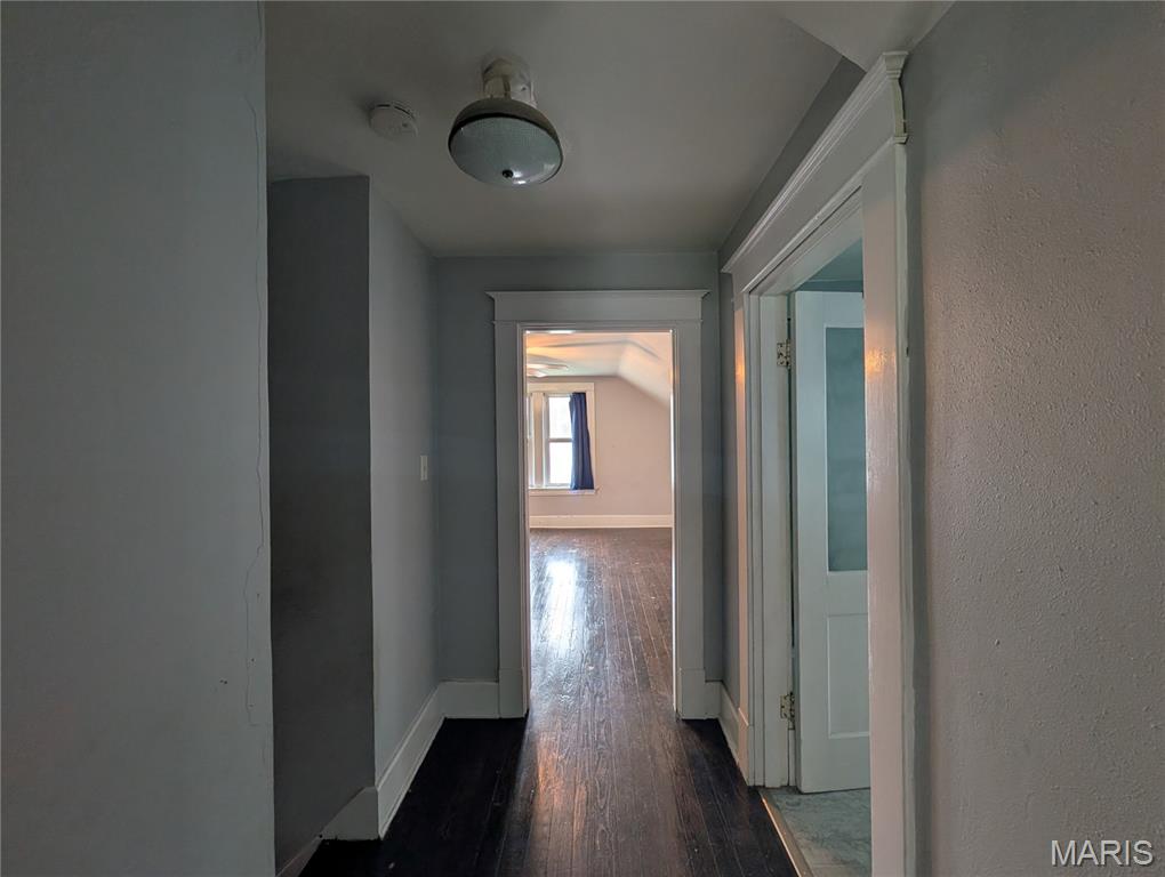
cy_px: 438
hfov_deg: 110.5
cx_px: 582
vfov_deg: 94.6
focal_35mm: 12
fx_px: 404
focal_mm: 2.02
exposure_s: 1/60
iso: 67
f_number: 1.7
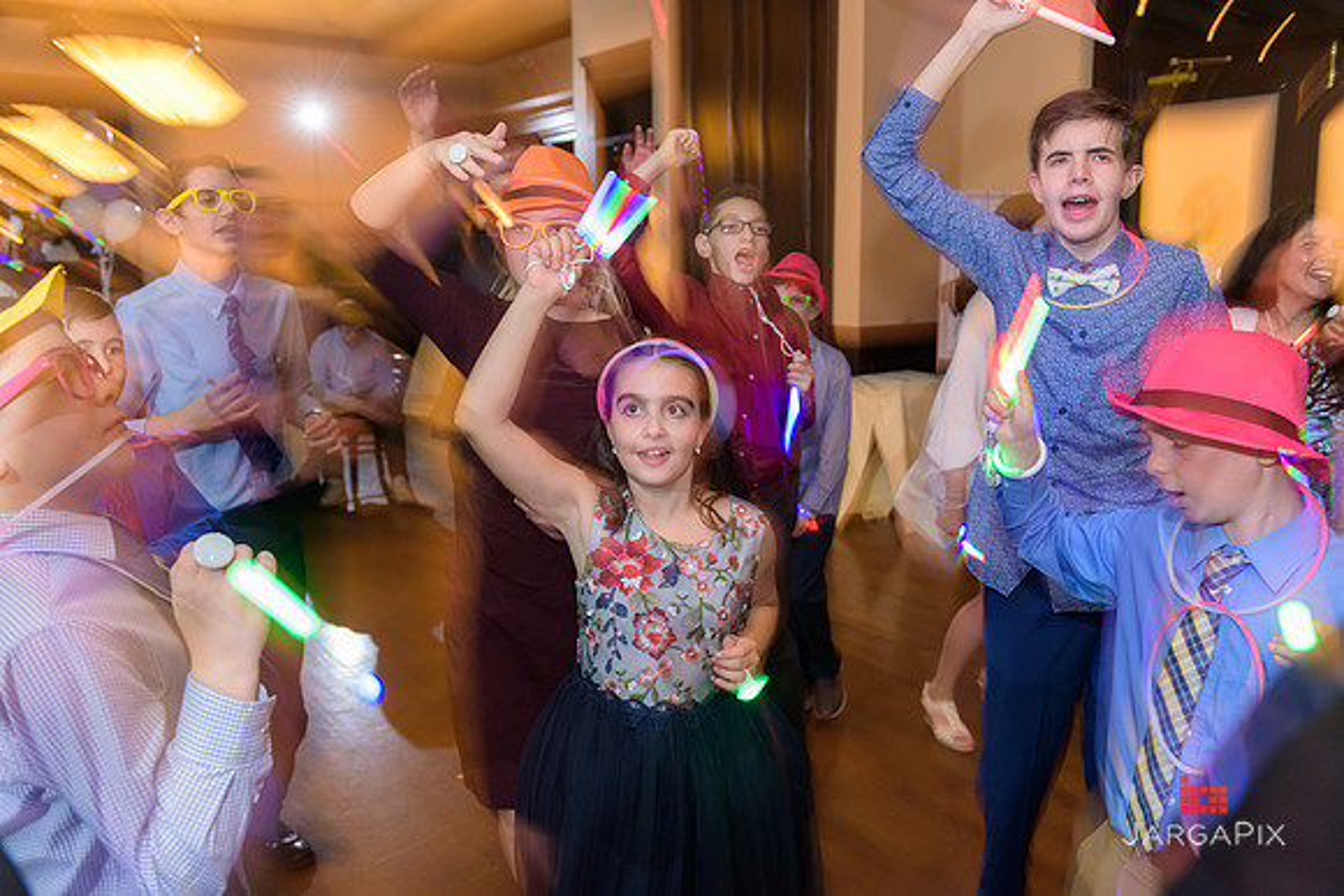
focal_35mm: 32
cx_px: 672
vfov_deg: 41.1
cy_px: 448
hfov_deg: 58.7
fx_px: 1195
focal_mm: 32
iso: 1600
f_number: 3.2
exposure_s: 1/15
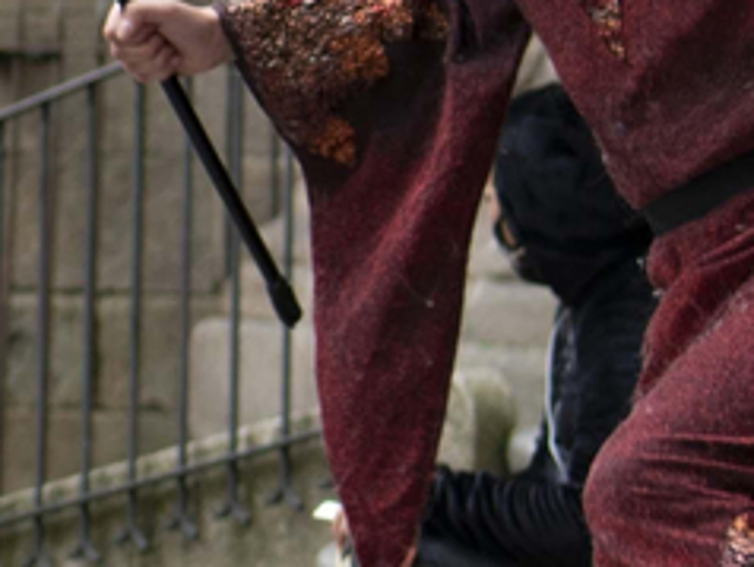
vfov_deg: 6.6
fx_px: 4928
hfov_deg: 8.4
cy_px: 162
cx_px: -589
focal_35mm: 226
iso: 320
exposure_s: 1/400
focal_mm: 35
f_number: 2.2
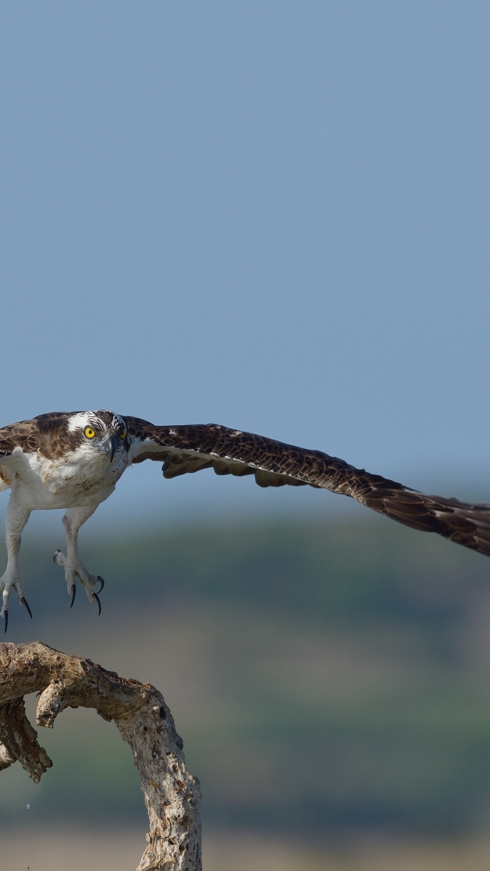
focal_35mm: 944
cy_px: 436
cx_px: 100
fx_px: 21803
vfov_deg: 2.3
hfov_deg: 1.3
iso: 500
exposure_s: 1/2500
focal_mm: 600
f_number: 7.1
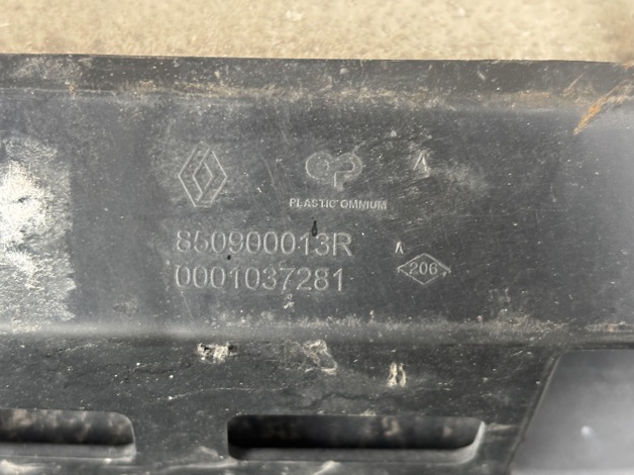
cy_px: 234
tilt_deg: -63.8
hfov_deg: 36.2
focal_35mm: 53
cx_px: 316
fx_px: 970
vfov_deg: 27.5
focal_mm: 5.96
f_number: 1.6
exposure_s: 1/40
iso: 160
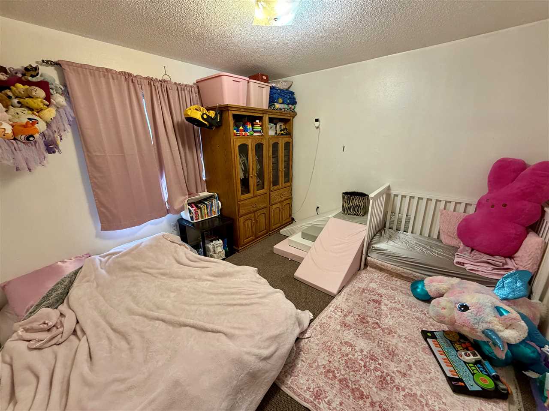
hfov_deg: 102.1
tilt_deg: -17.4
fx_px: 222
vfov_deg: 85.6
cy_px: 206
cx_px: 274
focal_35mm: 14
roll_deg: +2.0
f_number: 2.2
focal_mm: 2.22
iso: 250
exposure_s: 1/60
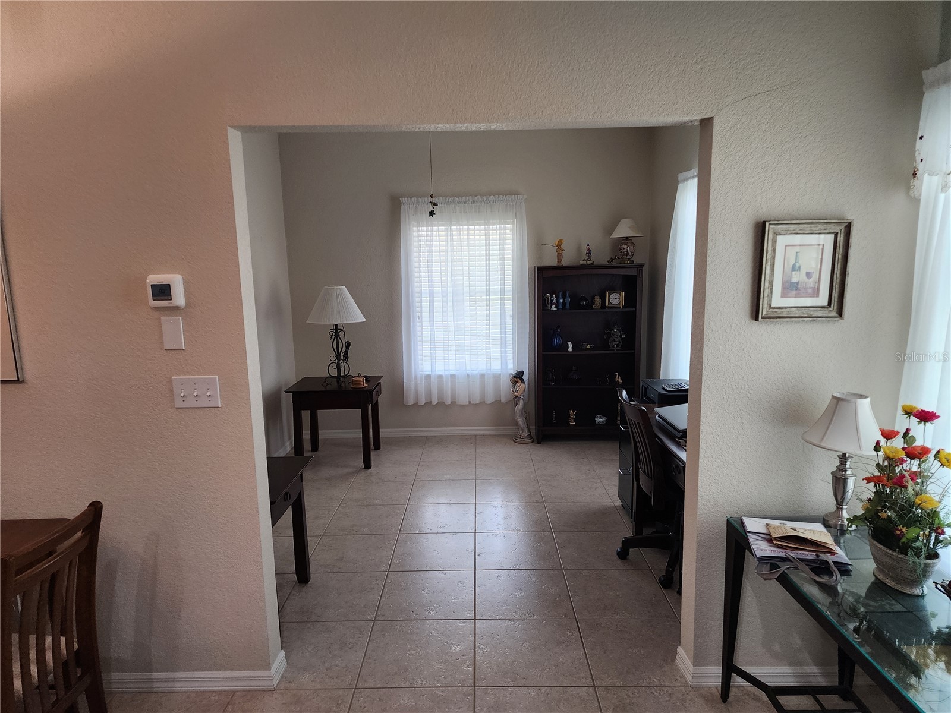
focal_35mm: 23
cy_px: 356
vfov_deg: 58.9
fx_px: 632
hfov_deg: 73.9
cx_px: 476
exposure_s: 1/120
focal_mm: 6.4
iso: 160
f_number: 1.8
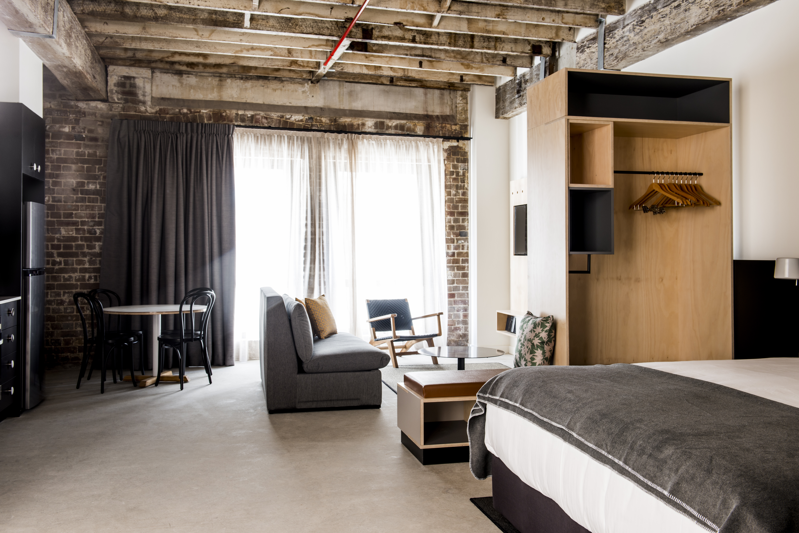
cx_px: 400
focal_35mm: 34
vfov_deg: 38.9
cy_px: 266
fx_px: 755
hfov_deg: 55.8
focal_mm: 34
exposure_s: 5
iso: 100
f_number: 11
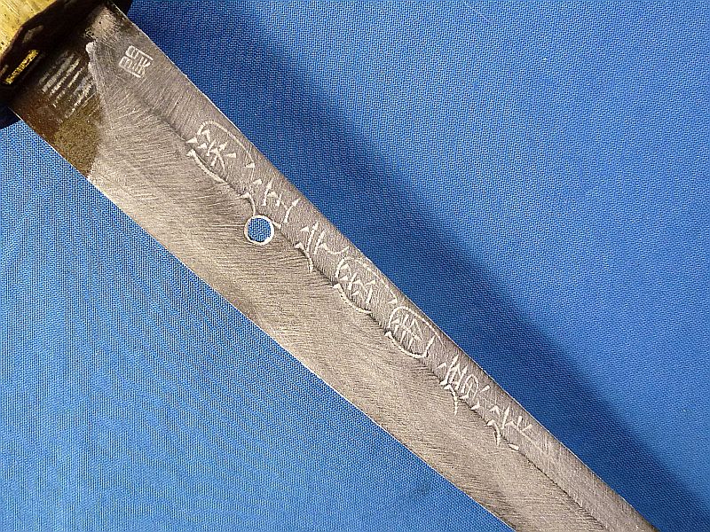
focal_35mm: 38
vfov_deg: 37.7
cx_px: 355
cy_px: 266
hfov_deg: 49.0
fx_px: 779
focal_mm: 6.8
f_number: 3.8
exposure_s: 1/80
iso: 250
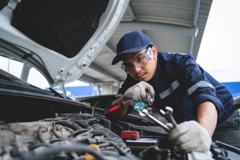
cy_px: 80
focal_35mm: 35
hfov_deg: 54.4
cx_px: 120
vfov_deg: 37.9
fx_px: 233
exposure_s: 1/250
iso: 100
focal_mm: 35
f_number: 3.2
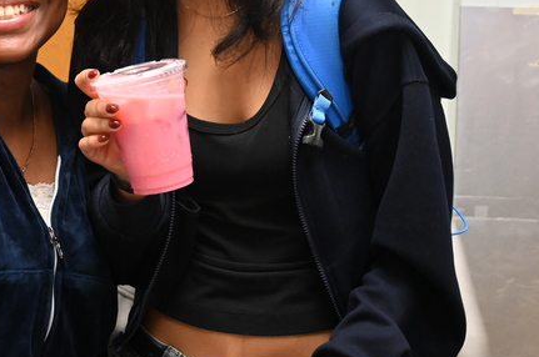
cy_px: 1
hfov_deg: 18.7
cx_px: 29
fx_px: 1600
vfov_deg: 12.6
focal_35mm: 107
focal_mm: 45
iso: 3200
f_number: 4
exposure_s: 1/100
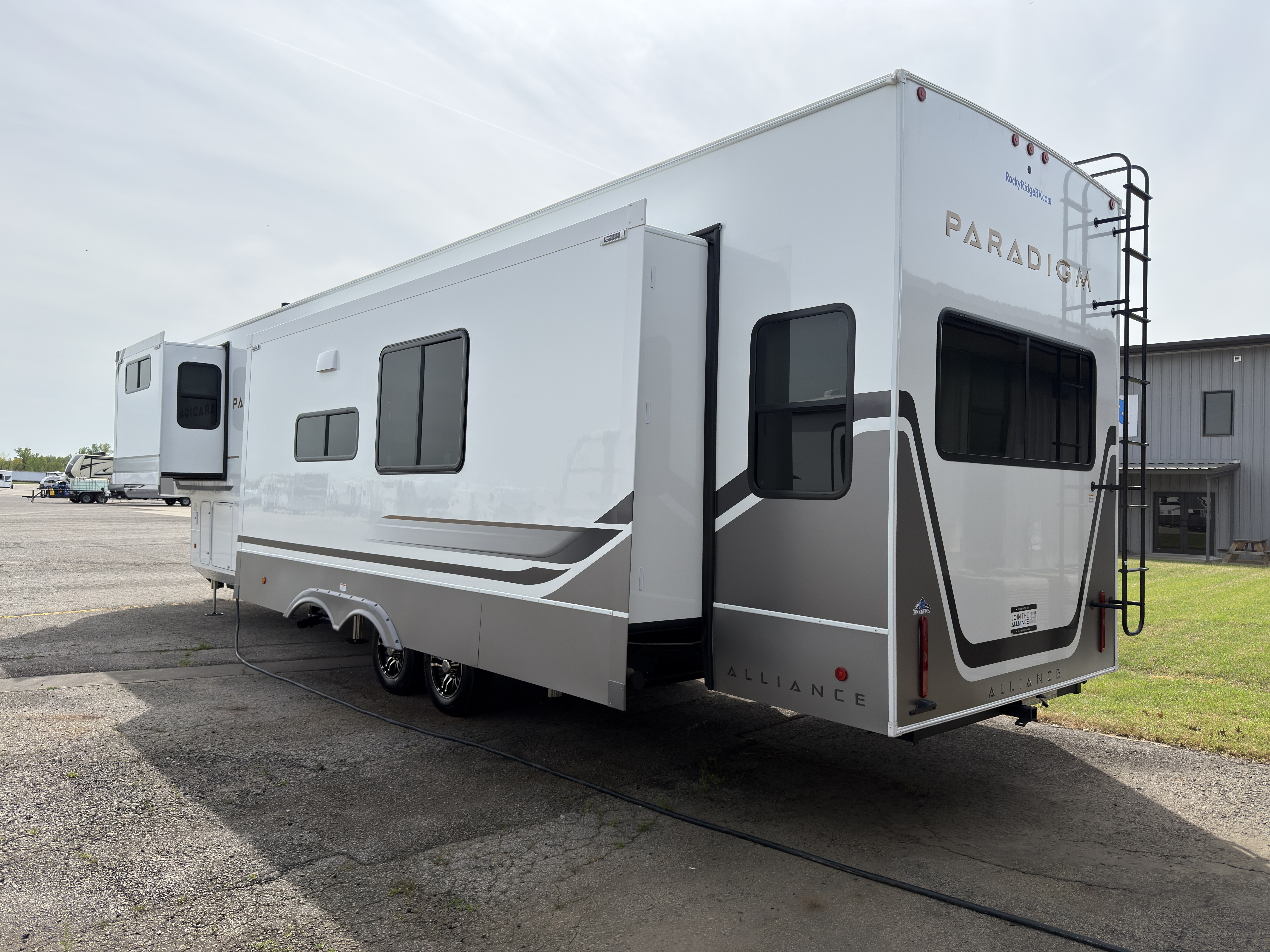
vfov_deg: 56.8
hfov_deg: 71.6
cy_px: 476
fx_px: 881
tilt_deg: +1.9
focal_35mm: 24
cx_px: 635
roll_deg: -1.6
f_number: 1.78
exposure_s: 1/5348
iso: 64
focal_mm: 6.76
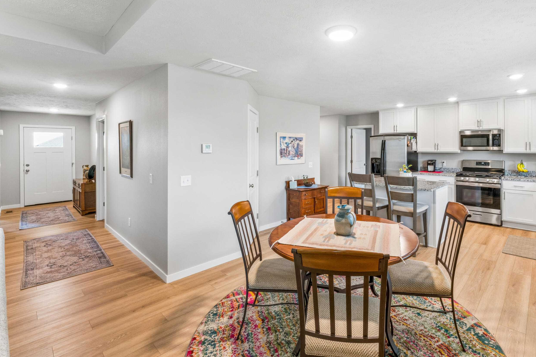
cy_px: 148
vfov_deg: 69.9
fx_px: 253
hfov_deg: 92.1
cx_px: 321
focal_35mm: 17
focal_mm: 14
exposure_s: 1/5
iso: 400
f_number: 14
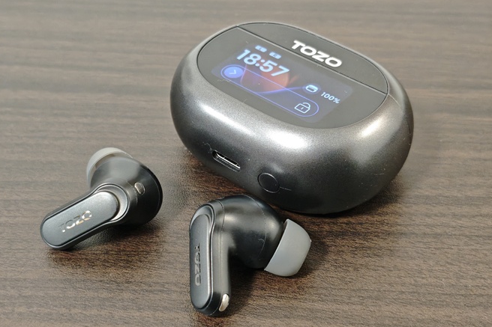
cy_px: 159
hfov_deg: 36.3
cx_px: 244
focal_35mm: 55
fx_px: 751
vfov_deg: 24.6
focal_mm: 4.94
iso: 640
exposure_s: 1/45.8
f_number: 1.5
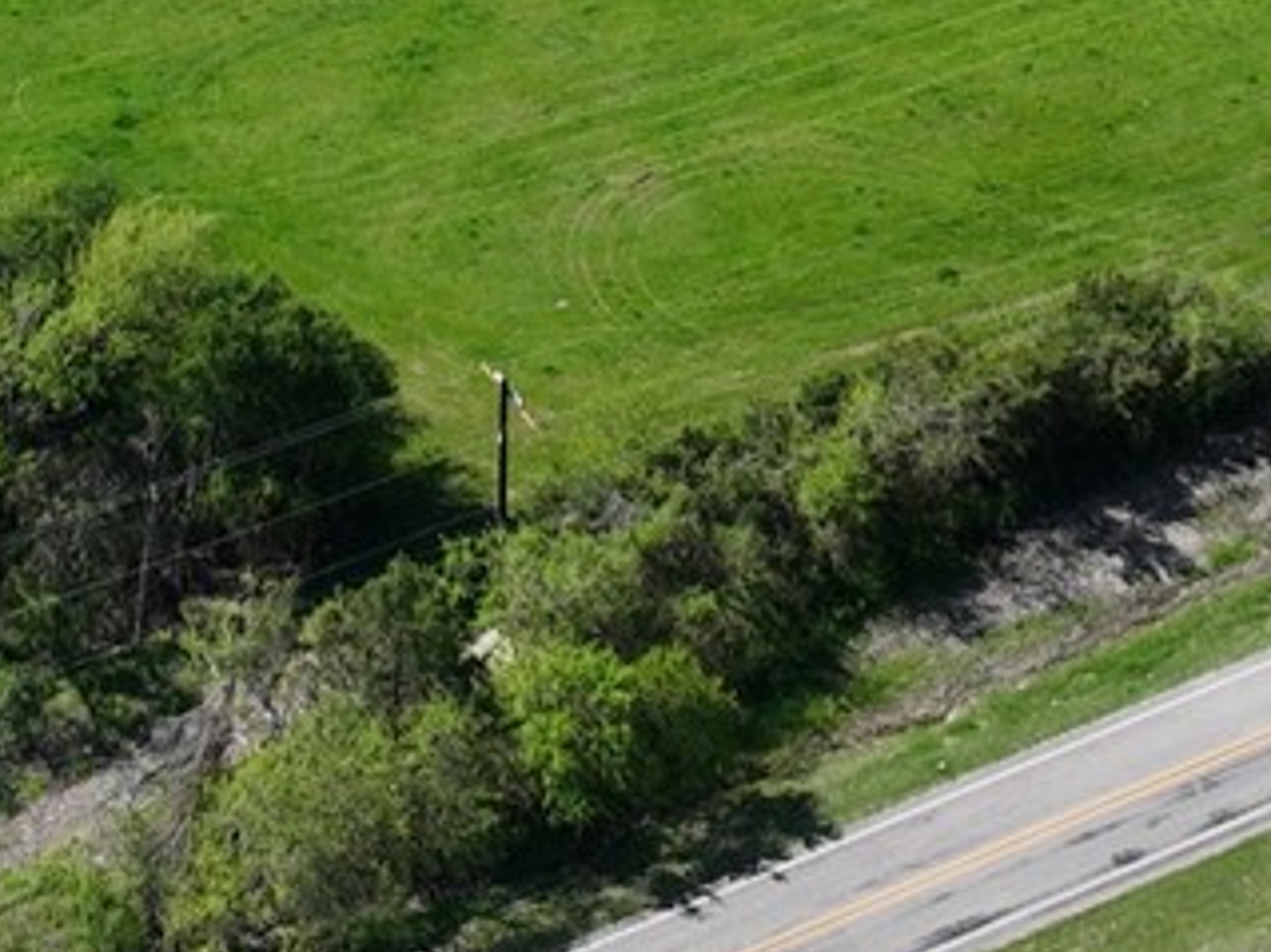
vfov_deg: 8.8
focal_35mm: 154
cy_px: -1221
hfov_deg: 12.8
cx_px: 301
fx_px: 5652
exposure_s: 1/2000
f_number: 2.8
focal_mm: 12.29
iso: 110
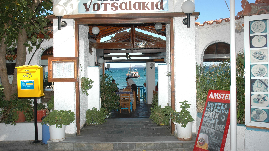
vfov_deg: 31.2
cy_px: 66
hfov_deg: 52.8
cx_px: 134
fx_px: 271
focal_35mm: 38
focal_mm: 24
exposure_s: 1/200
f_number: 7.1
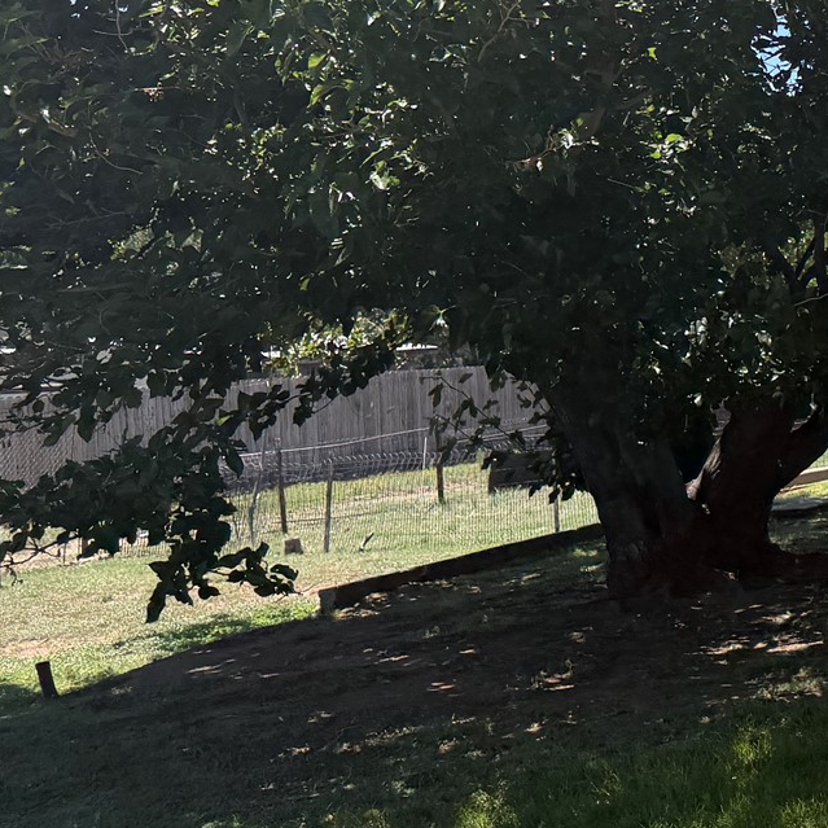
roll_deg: +4.2
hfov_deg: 21.7
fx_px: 1840
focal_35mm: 68
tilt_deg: -3.1
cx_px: 1199
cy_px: 270
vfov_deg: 25.2
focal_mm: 6.76
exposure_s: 1/3021
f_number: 1.78
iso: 100
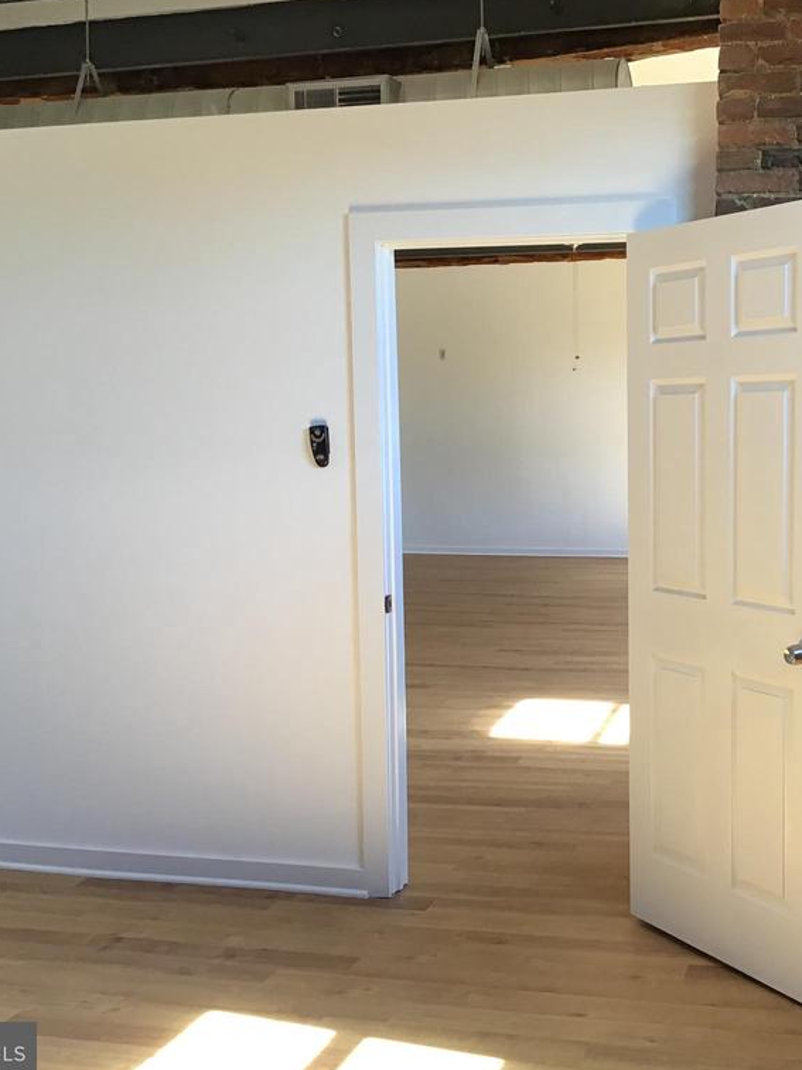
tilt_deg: -4.5
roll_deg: +1.3
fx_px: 1297
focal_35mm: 42
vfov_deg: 44.8
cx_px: 584
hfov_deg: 33.8
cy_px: 536
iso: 32
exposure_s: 1/33
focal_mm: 3.3
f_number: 2.4
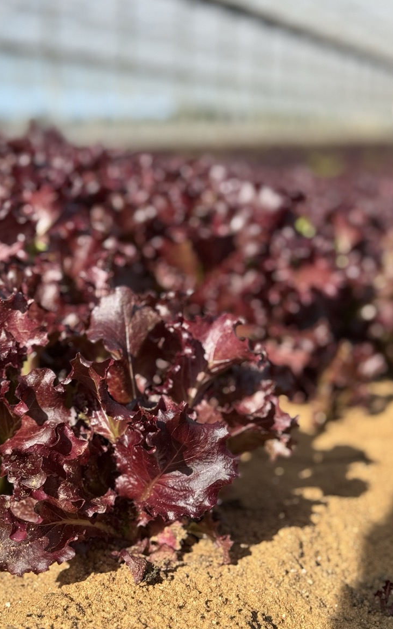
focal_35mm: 56
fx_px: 960
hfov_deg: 23.1
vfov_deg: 36.3
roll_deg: +1.9
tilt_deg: -10.6
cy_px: 320
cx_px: 158
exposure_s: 1/1770
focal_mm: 6.76
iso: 64
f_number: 1.78
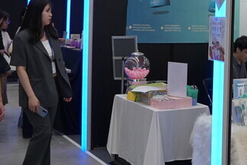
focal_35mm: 75
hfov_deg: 24.5
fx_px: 514
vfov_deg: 17.8
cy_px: 2
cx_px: 295
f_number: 4
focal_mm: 17
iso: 1250
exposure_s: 1/160
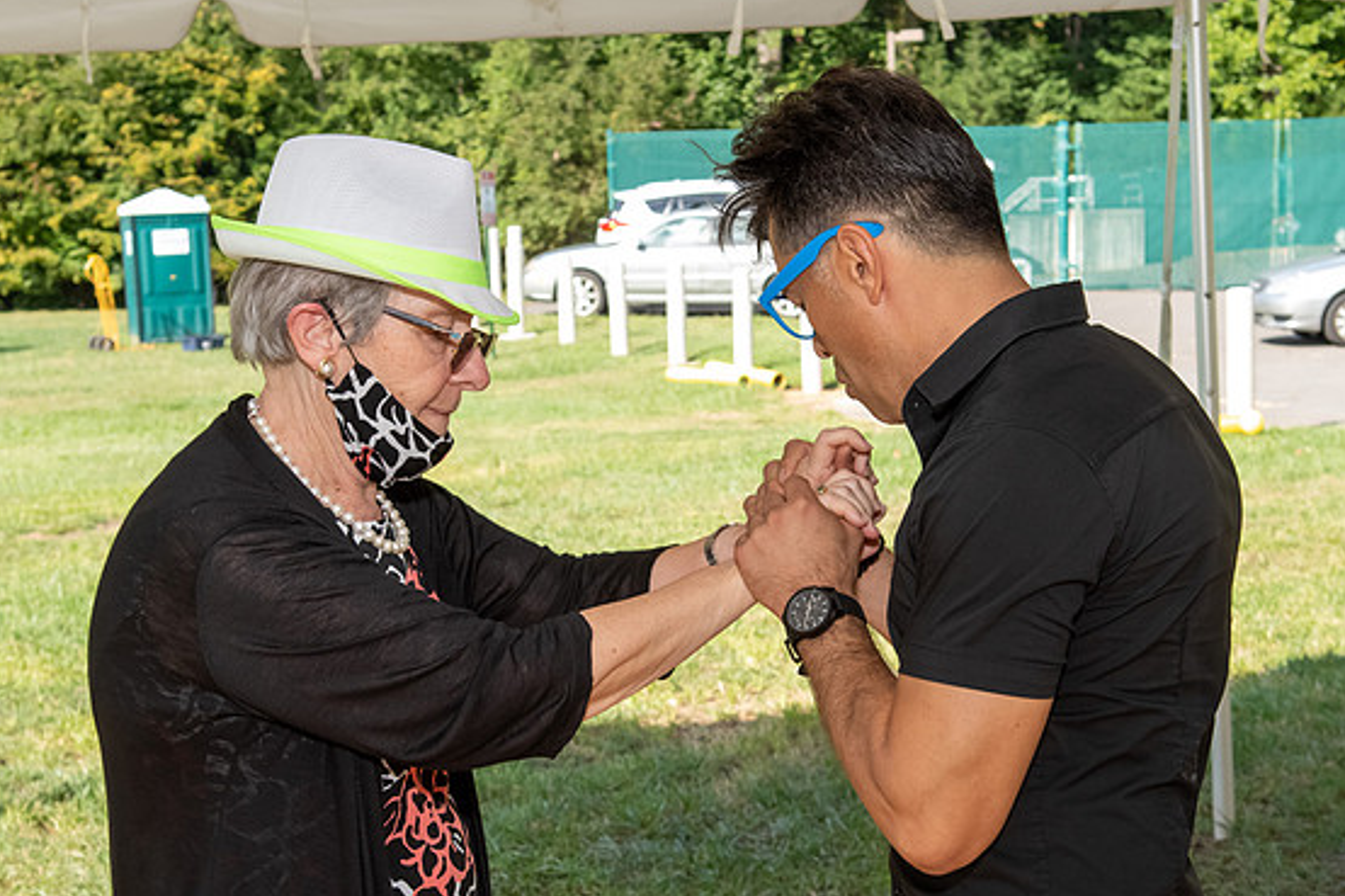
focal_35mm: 70
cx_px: 755
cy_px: 547
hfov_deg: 28.8
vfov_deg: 19.4
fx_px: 2614
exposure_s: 1/250
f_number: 6.3
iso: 400
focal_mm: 34
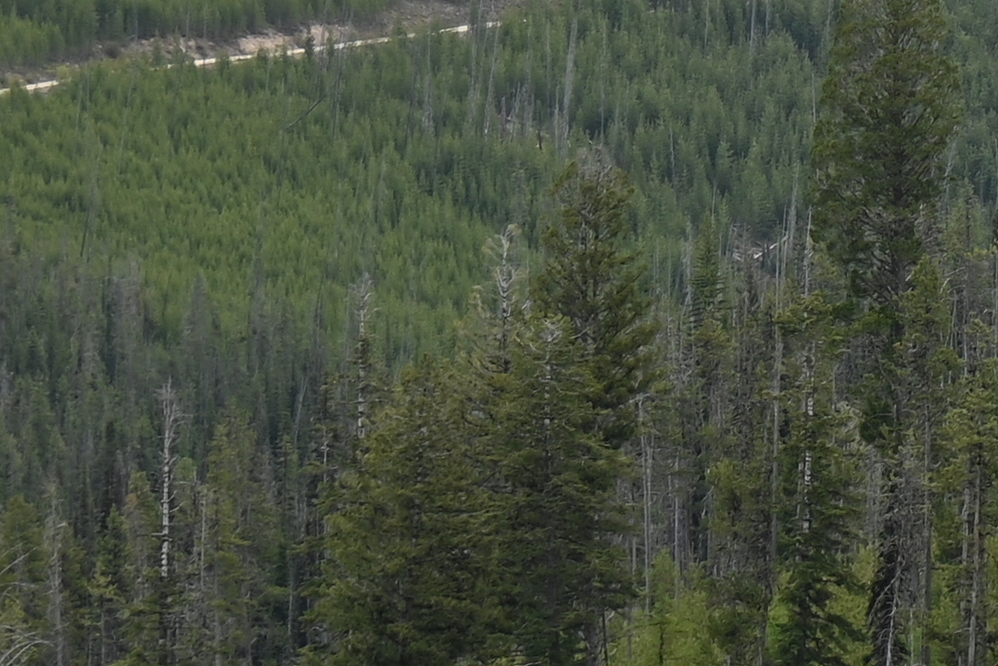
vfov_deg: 2.5
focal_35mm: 543
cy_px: -78
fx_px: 15052
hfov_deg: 3.8
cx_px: 2026
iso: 110
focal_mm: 70
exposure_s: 1/250
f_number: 5.6
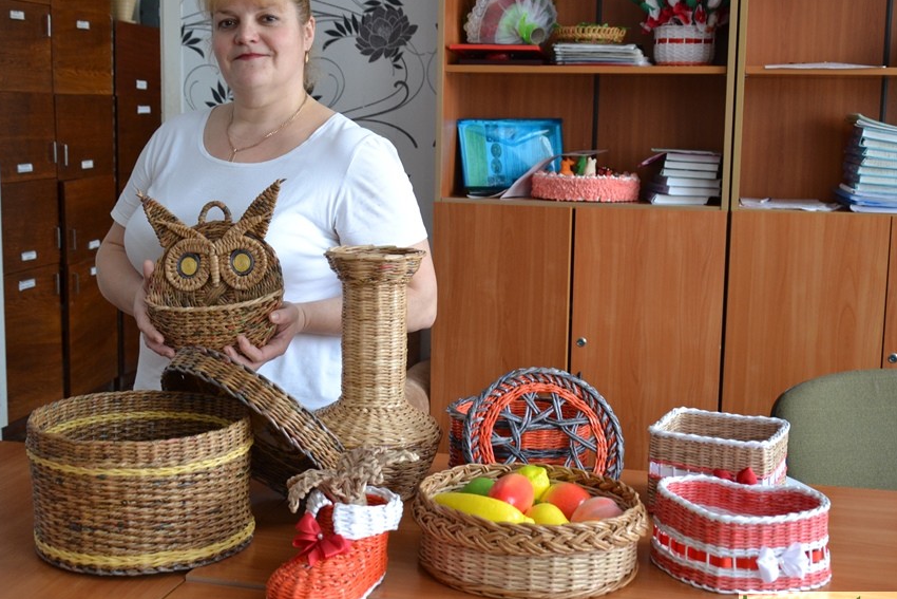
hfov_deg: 41.9
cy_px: 270
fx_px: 1171
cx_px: 414
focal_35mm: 47
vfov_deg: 28.6
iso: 800
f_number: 4
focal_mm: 26
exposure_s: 1/60
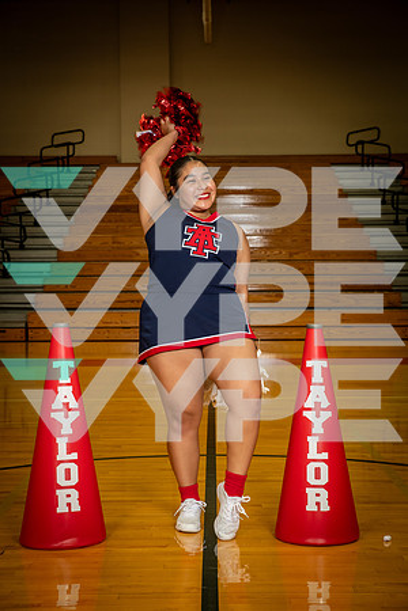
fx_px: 1190
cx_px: 204
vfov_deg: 28.8
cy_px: 306
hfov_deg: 19.5
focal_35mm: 70
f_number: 7.1
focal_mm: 70
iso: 800
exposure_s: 1/160
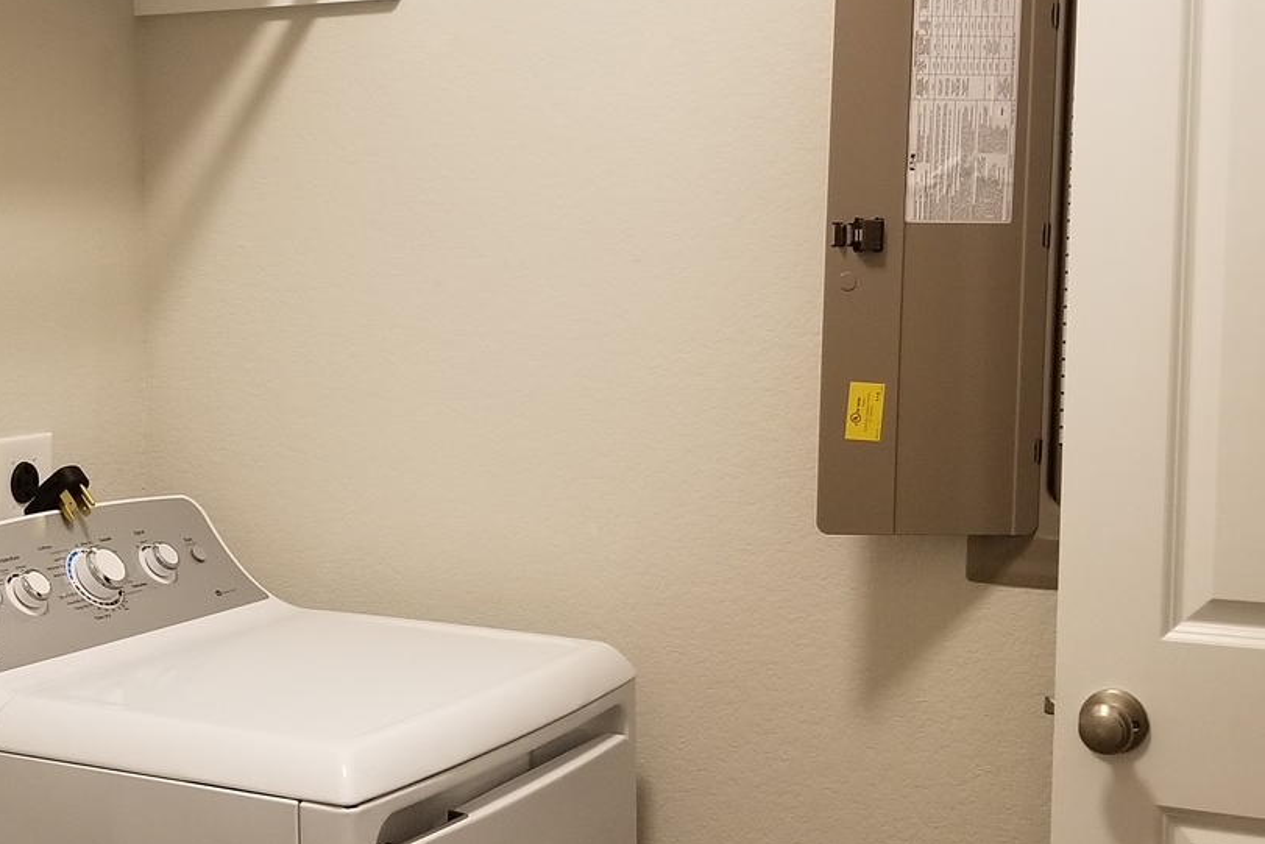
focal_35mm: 48
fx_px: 1687
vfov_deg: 28.1
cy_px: 446
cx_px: 242
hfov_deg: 39.4
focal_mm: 4.3
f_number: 1.7
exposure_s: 1/30
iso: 250
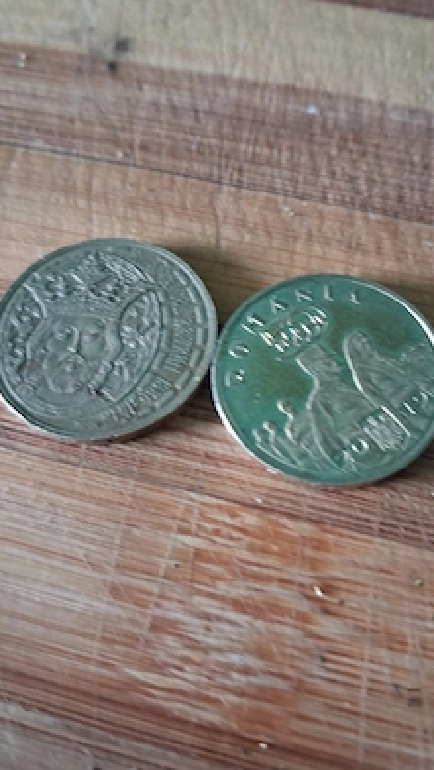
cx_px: 267
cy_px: 381
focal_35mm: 30
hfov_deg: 38.8
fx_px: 613
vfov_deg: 64.3
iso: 500
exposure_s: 1/33
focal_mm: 4
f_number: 1.8
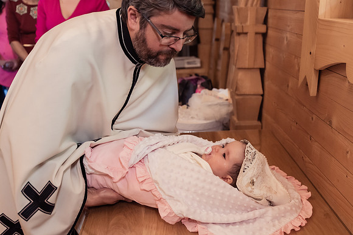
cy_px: 148
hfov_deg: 49.1
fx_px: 382
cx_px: 222
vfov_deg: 34.1
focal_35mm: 39
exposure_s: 1/125
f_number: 2.8
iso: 1250
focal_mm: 31
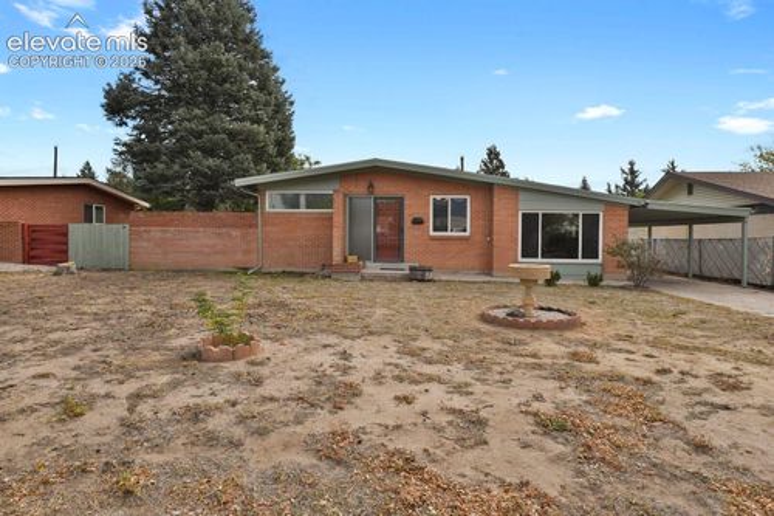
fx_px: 387
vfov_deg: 67.3
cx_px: 387
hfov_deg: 90.0
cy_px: 258
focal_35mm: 18
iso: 250
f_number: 6.3
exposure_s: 1/200
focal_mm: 18
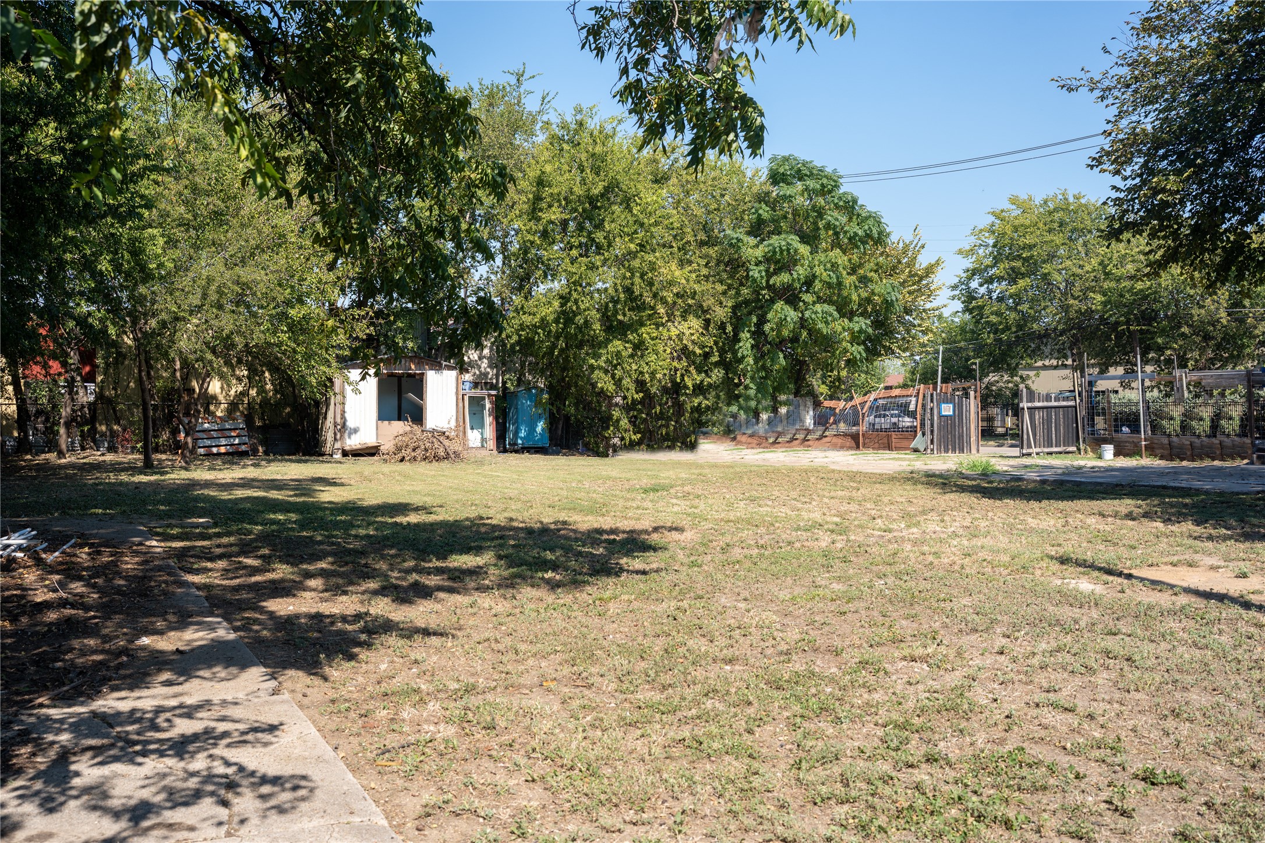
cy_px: 422
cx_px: 632
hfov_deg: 54.4
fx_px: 1230
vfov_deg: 37.9
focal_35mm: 35
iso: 160
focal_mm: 35
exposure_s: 1/320
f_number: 6.3
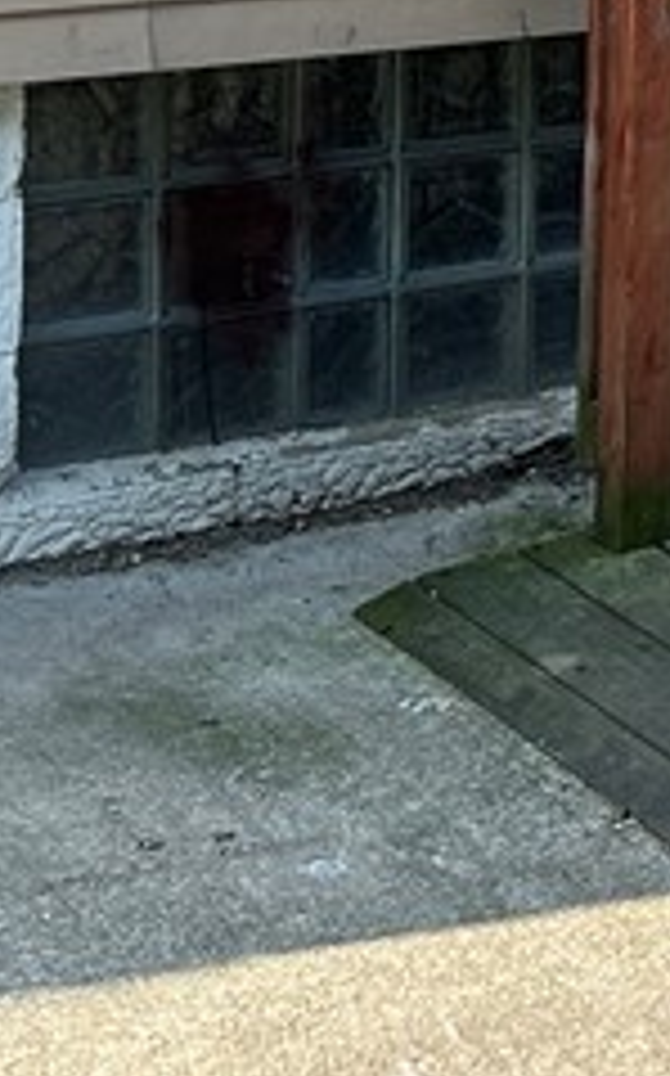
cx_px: 1610
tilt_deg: +2.2
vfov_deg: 17.4
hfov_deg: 10.4
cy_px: -495
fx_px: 3190
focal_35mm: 109
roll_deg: -0.4
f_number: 1.78
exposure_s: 1/1029
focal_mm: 6.86
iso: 80
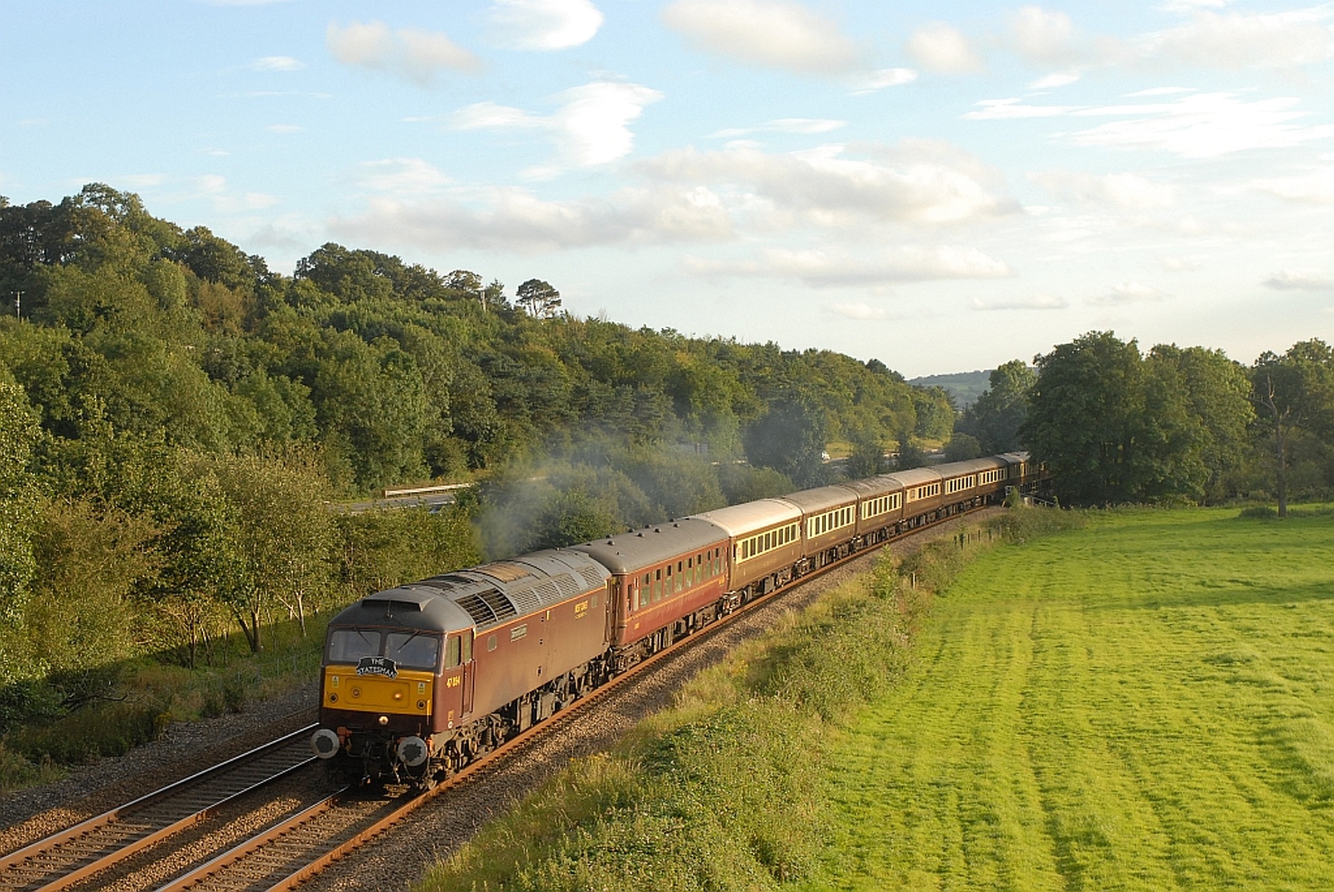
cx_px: 667
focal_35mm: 63
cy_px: 446
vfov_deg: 21.6
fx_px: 2337
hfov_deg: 31.9
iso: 400
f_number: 5.6
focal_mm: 42
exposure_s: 1/500
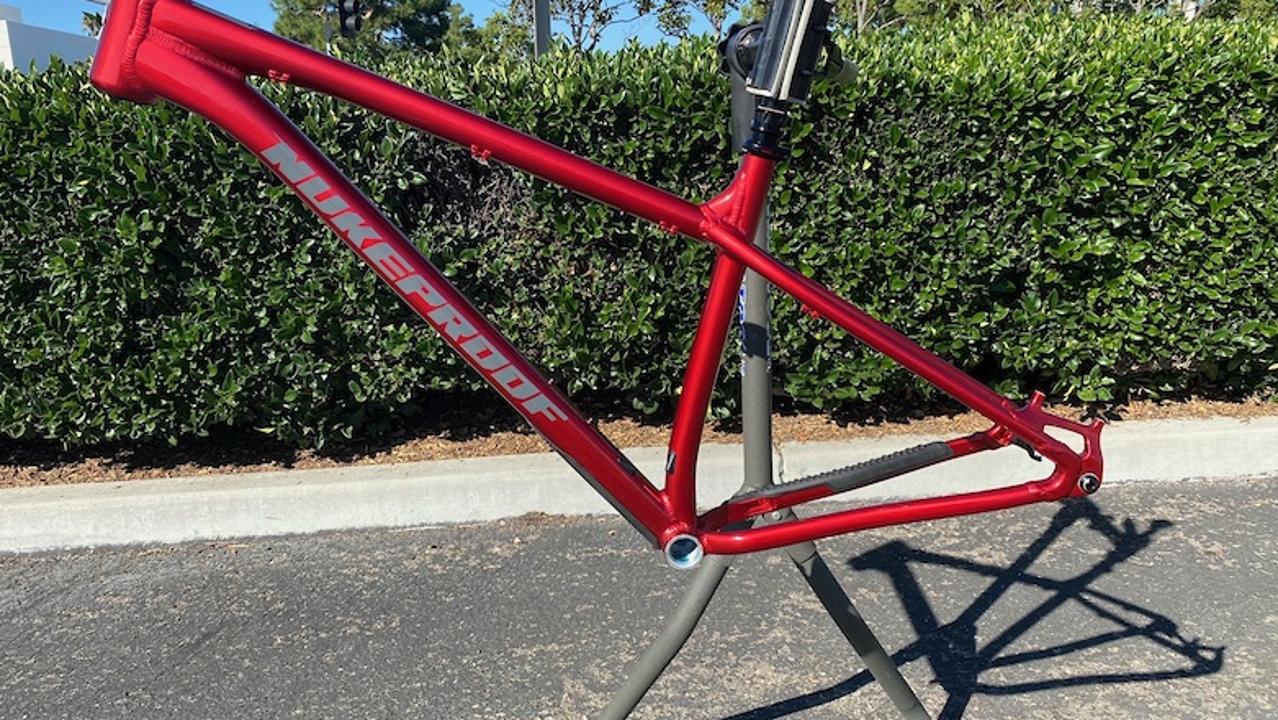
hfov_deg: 66.0
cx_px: 637
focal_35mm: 29
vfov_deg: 40.2
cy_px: 376
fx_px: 983
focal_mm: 4.25
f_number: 1.8
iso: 32
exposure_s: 1/1346
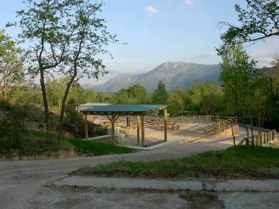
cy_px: 104
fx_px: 306
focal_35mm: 38
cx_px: 140
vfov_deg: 37.7
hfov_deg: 49.0
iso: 79
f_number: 4.8
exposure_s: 1/235
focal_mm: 7.8
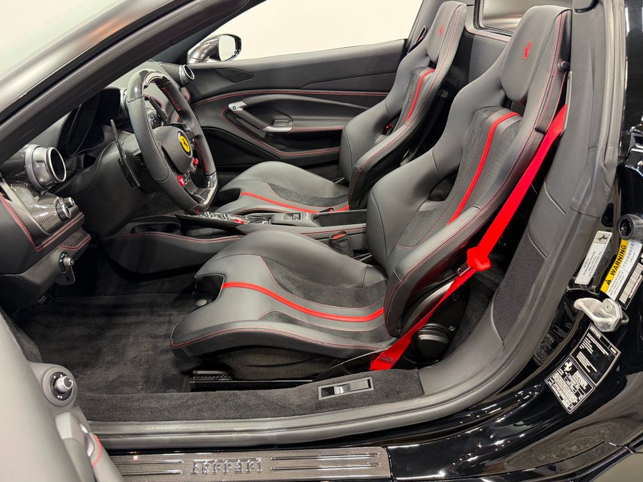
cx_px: 313
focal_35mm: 25
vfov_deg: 54.9
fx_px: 464
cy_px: 234
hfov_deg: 69.4
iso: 400
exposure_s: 1/120
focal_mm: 6.76
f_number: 1.78
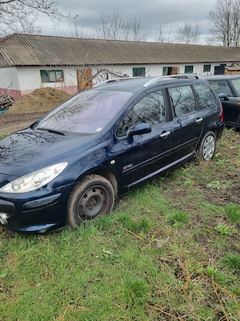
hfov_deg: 53.1
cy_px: 160
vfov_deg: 67.3
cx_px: 120
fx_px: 240
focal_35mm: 26
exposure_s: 1/752
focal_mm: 5.4
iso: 50
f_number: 1.8
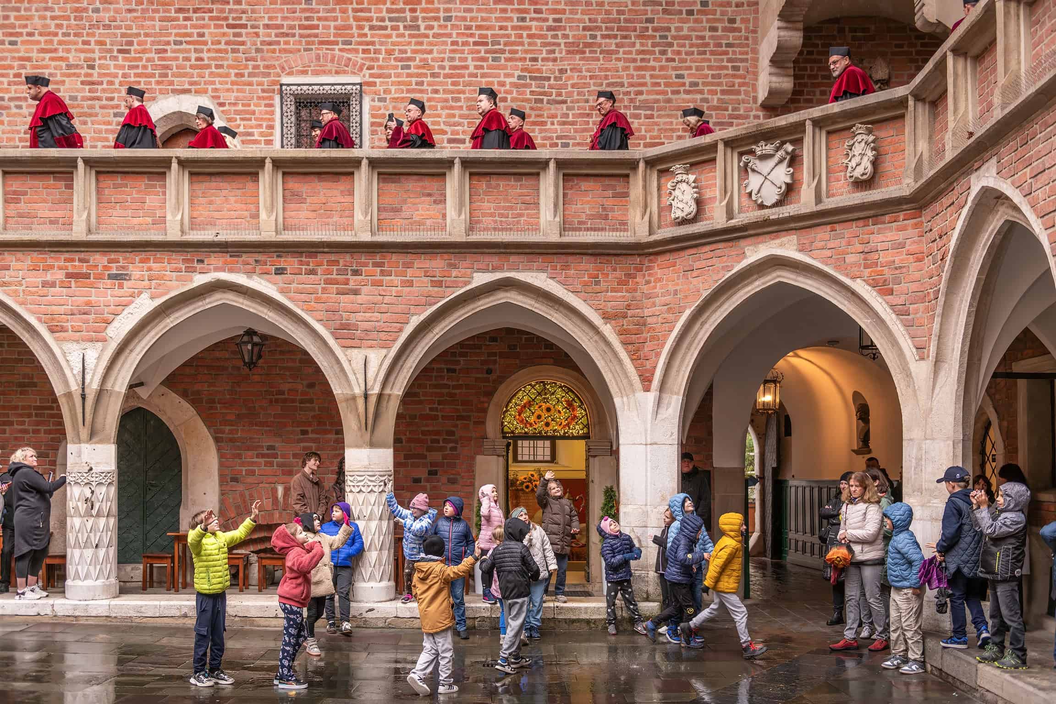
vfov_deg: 37.9
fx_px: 1027
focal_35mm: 35
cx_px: 528
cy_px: 352
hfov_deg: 54.4
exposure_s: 1/250
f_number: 2.8
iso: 500
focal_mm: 35
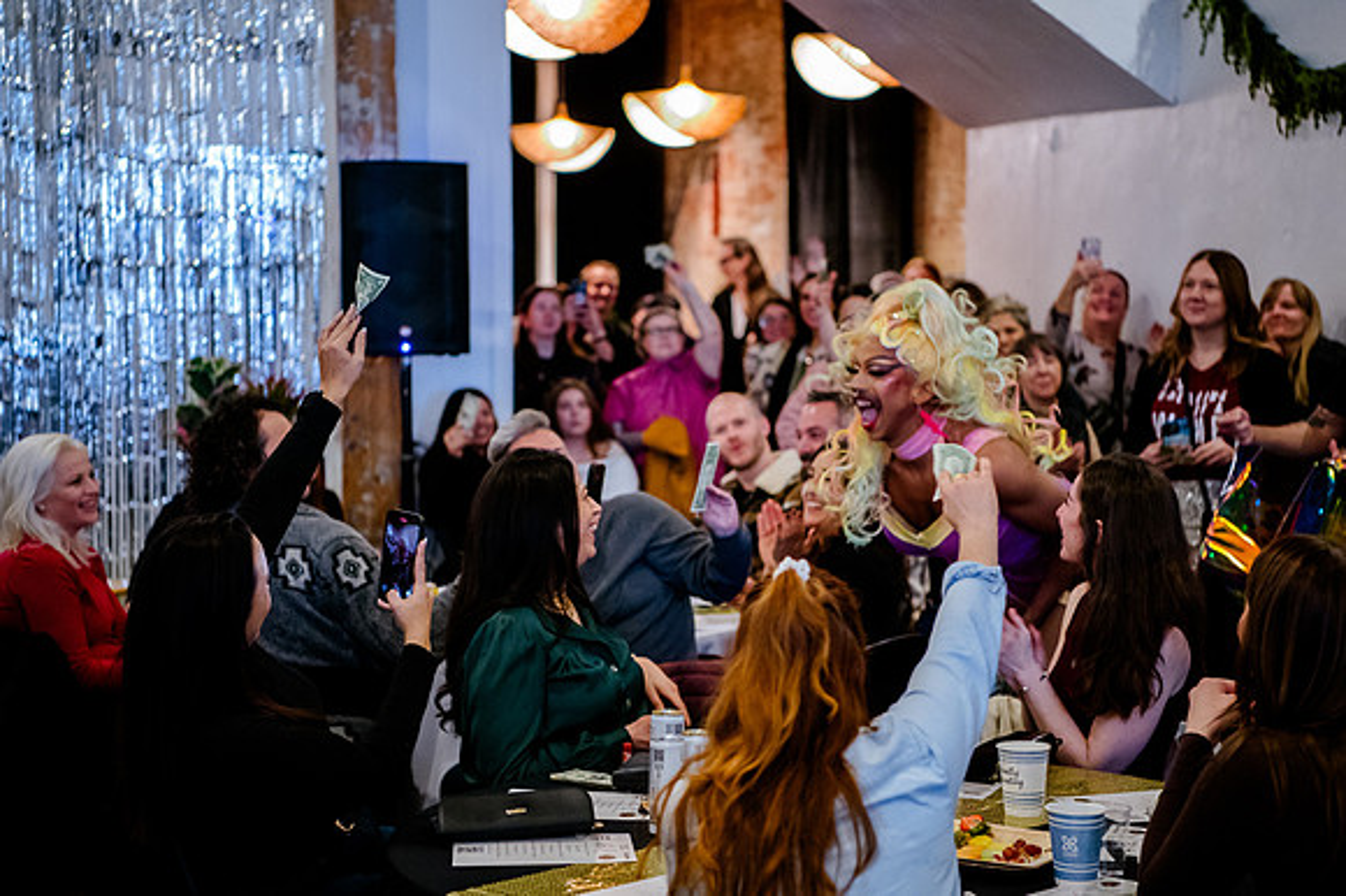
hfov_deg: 27.6
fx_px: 2738
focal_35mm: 73
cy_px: 449
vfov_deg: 18.6
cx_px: 691
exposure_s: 1/80
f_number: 2.8
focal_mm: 70
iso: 6400
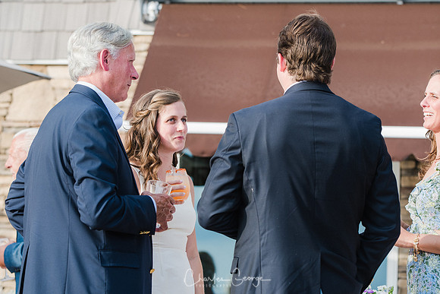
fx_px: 1870
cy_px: 147
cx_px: 220
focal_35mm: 153
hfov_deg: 13.4
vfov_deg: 9.0
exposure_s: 1/320
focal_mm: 102
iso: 200
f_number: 4
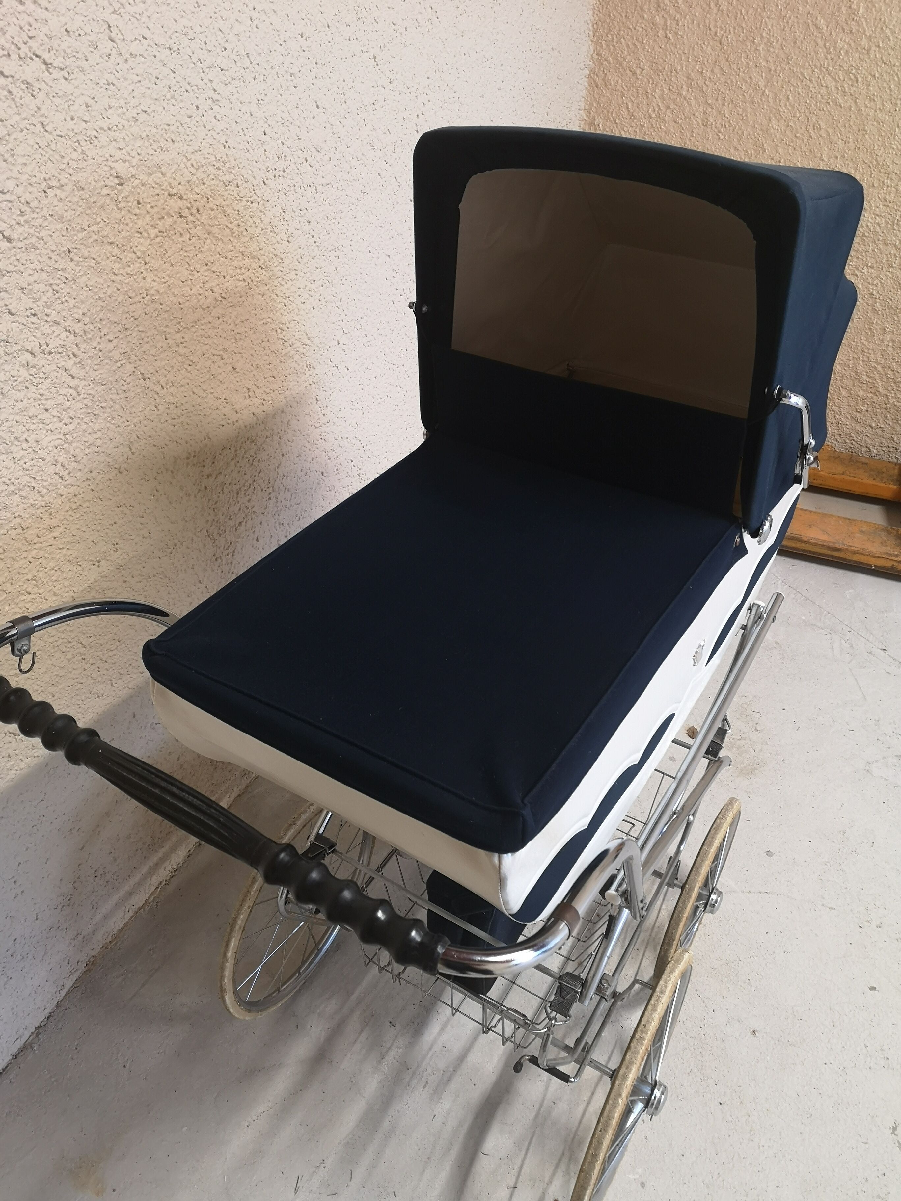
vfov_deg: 65.3
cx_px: 450
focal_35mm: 27
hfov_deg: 51.4
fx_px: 937
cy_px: 600
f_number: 1.8
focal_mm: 5.58
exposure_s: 1/33.3
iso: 250
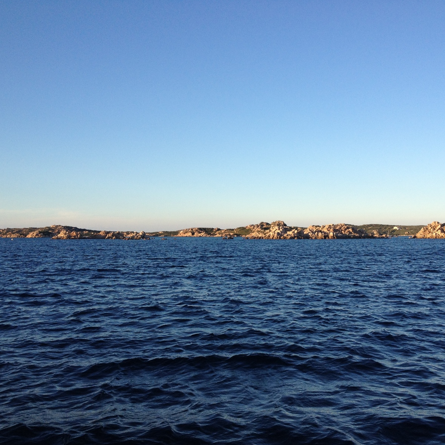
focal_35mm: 42
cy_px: 223
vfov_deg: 40.0
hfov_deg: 39.9
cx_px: 254
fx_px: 611
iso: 64
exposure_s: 1/824
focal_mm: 4.28
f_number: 2.4
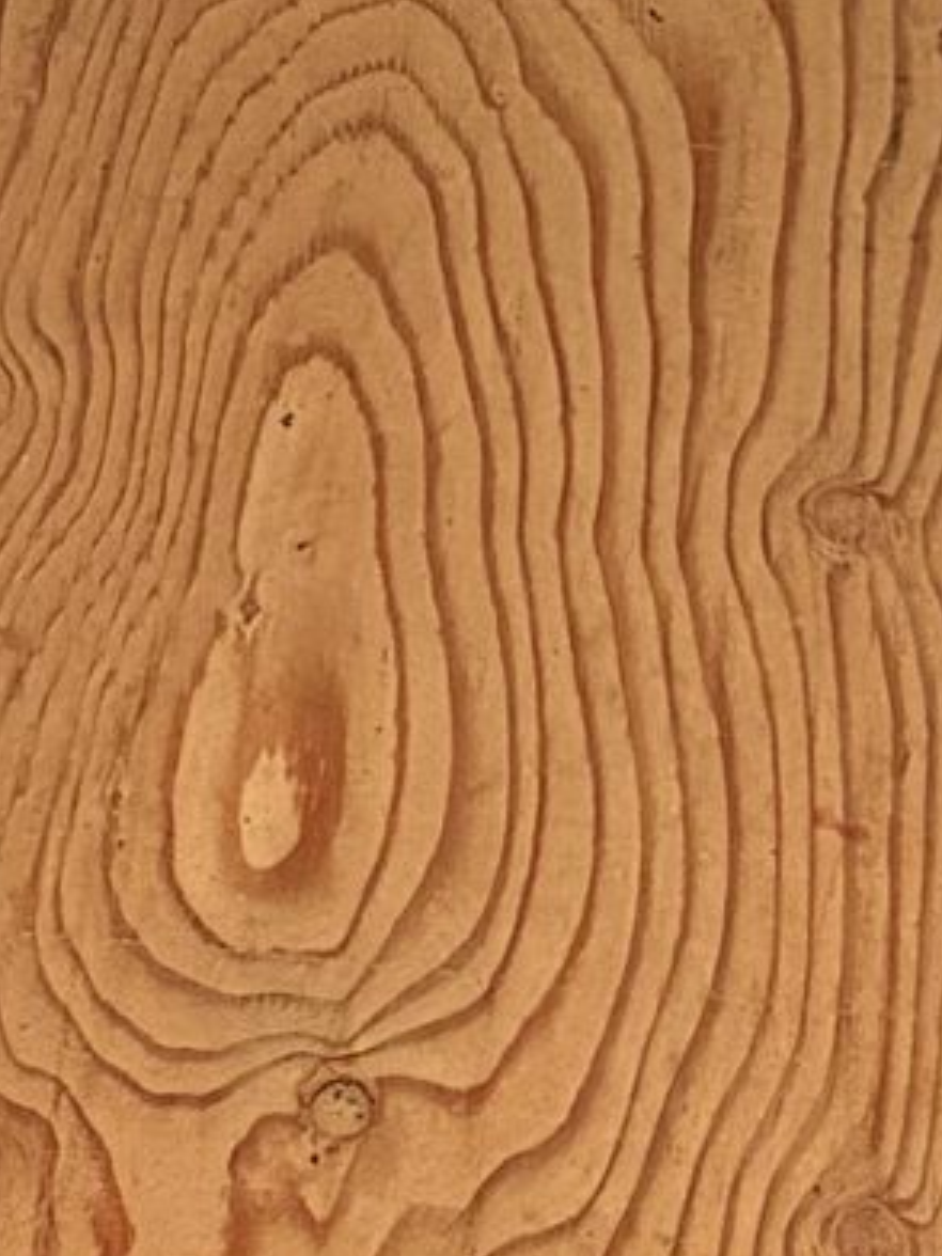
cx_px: 862
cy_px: -1471
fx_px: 5551
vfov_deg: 11.3
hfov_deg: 9.7
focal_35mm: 153
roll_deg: -3.8
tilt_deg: -21.6
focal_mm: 5.96
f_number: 1.6
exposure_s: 1/30
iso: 640
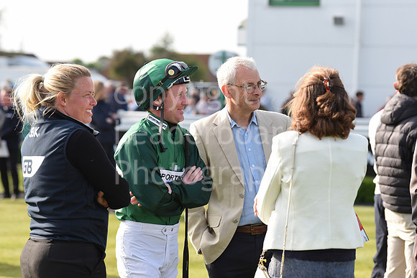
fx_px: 1854
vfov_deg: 8.6
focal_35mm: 160
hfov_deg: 12.8
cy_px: 139
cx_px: 208
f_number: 5.6
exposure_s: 1/1250
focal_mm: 160
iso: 800
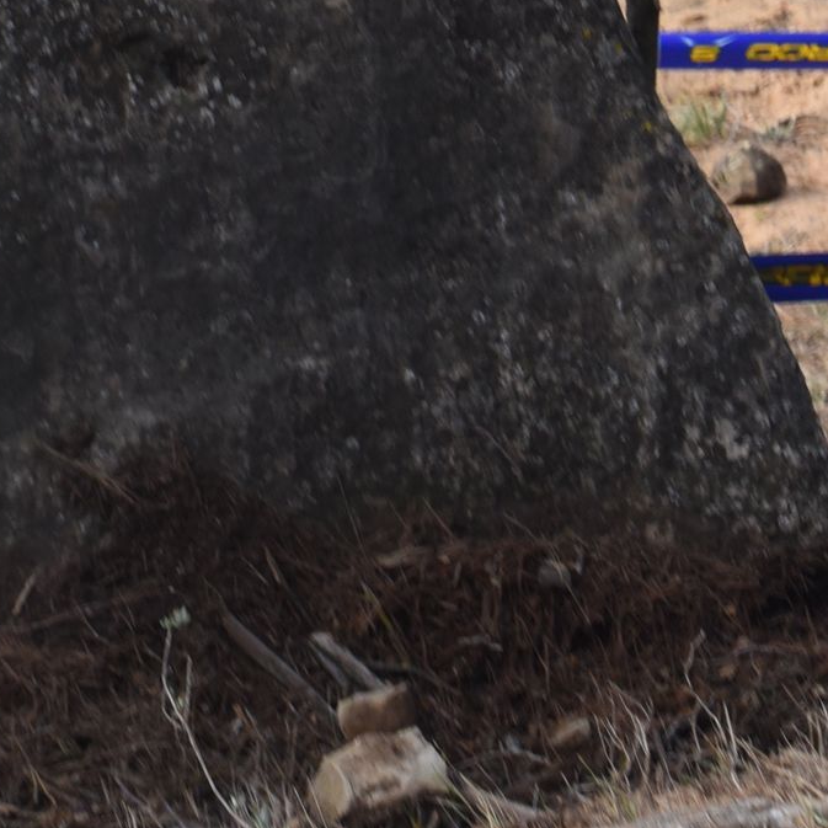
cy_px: -999
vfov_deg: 7.9
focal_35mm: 209
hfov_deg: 8.4
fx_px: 5656
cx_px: 233
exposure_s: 1/250
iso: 500
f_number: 8
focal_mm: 55
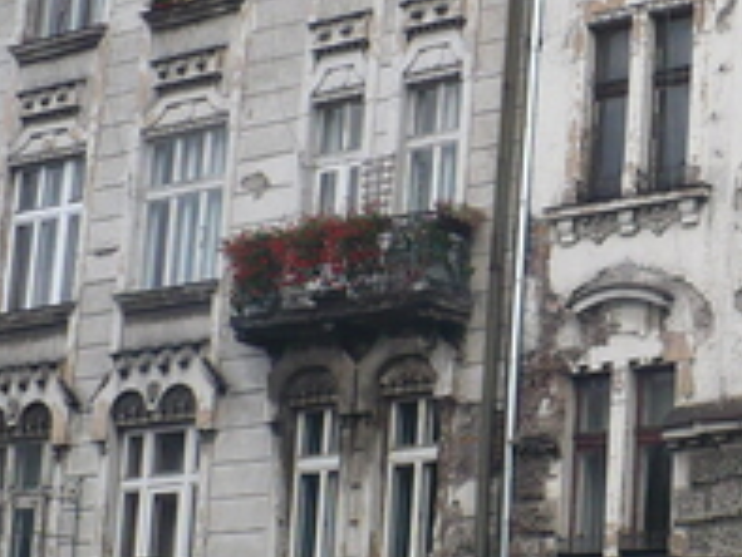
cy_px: 263
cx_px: 885
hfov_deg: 15.8
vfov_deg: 12.4
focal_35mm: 120
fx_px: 2574
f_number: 2.8
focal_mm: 6.1
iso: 100
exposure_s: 1/500
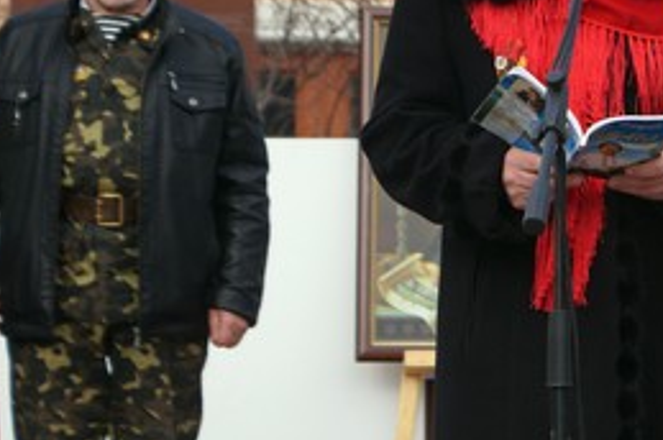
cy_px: 78
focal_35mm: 243
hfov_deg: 8.4
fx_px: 4470
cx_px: 814
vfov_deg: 5.6
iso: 100
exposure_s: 1/200
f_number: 6.3
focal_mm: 60
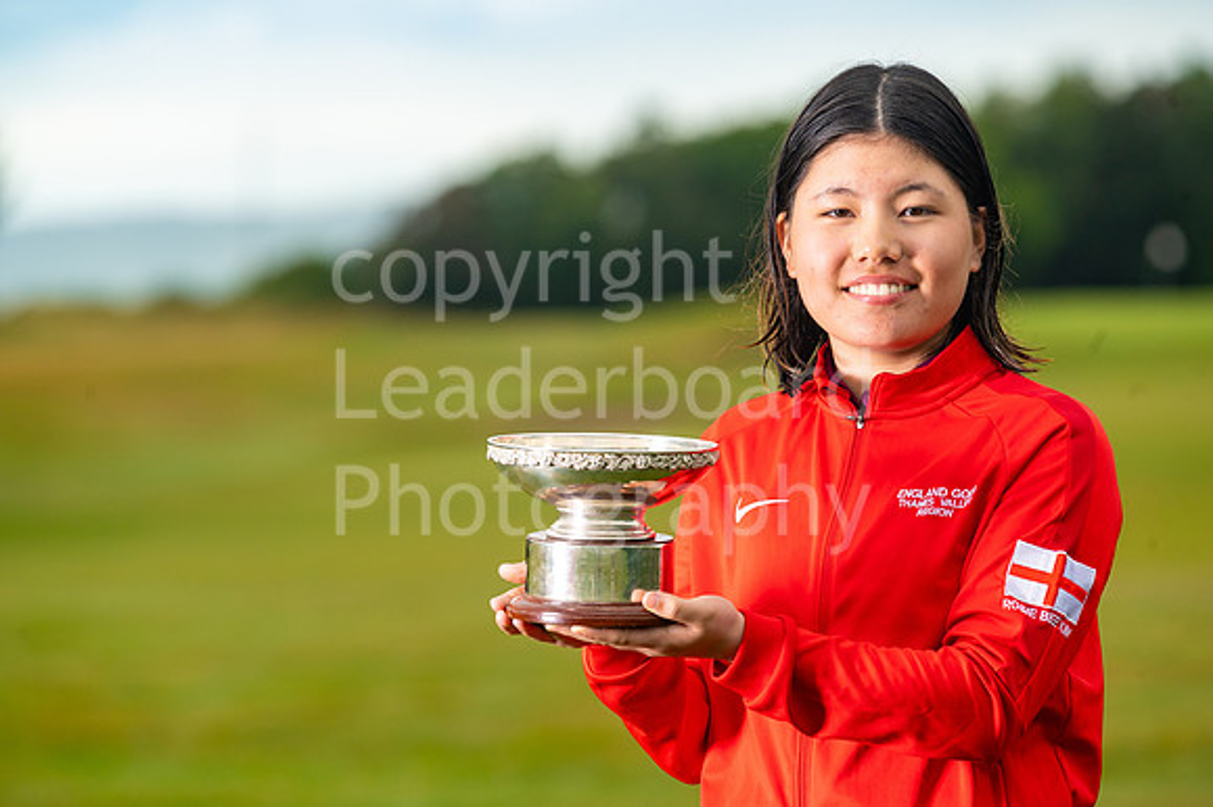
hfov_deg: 6.9
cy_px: 404
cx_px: 606
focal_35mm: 300
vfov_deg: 4.6
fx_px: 10102
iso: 500
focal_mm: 300
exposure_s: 1/250
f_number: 8
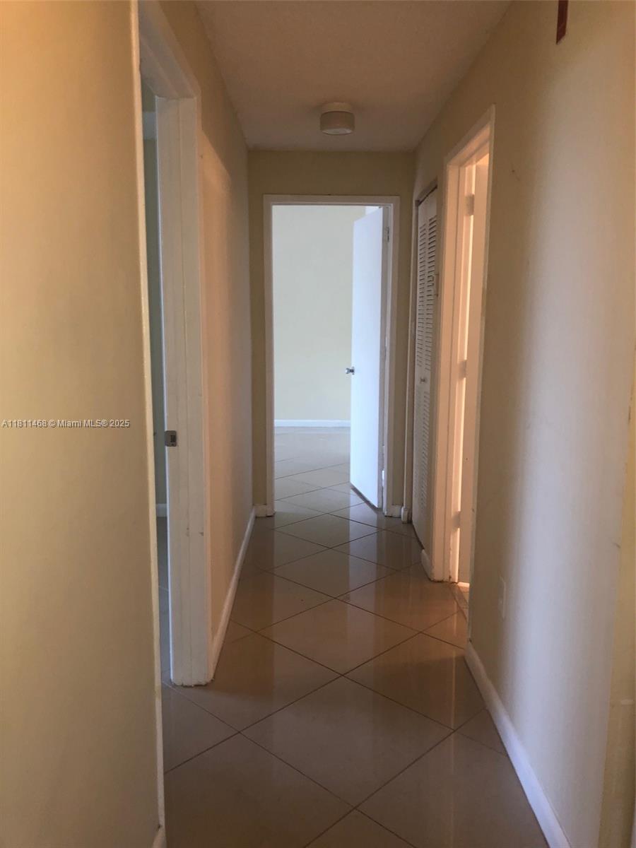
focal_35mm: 28
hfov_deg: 49.7
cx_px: 318
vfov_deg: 63.4
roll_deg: +0.2
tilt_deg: -9.8
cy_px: 424
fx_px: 686
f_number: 1.8
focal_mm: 3.99
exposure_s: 1/15
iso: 64
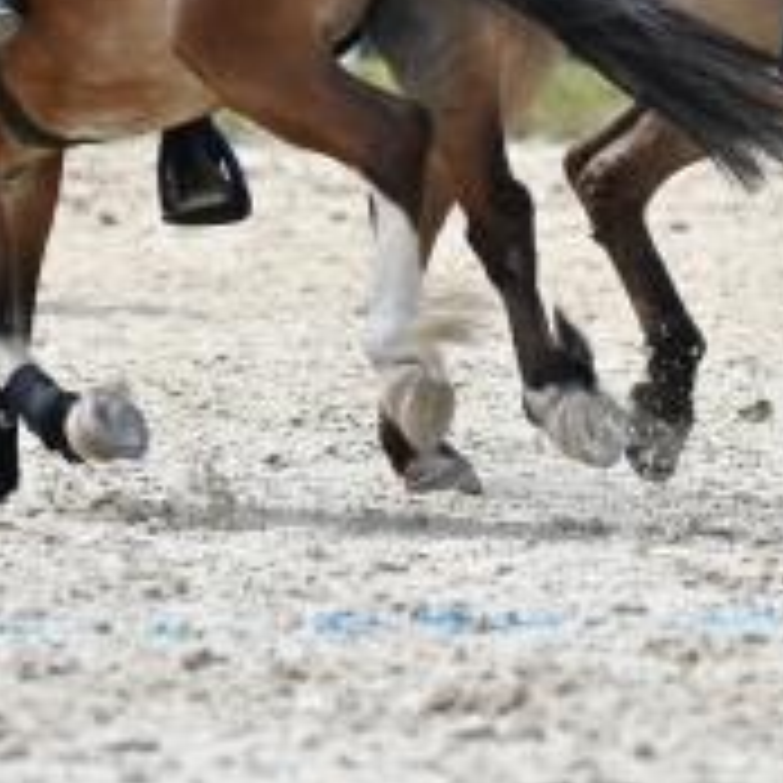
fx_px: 22008
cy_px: -135
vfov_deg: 2.0
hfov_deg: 2.0
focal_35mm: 860
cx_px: 850
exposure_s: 1/1250
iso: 280
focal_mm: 220
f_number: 5.6
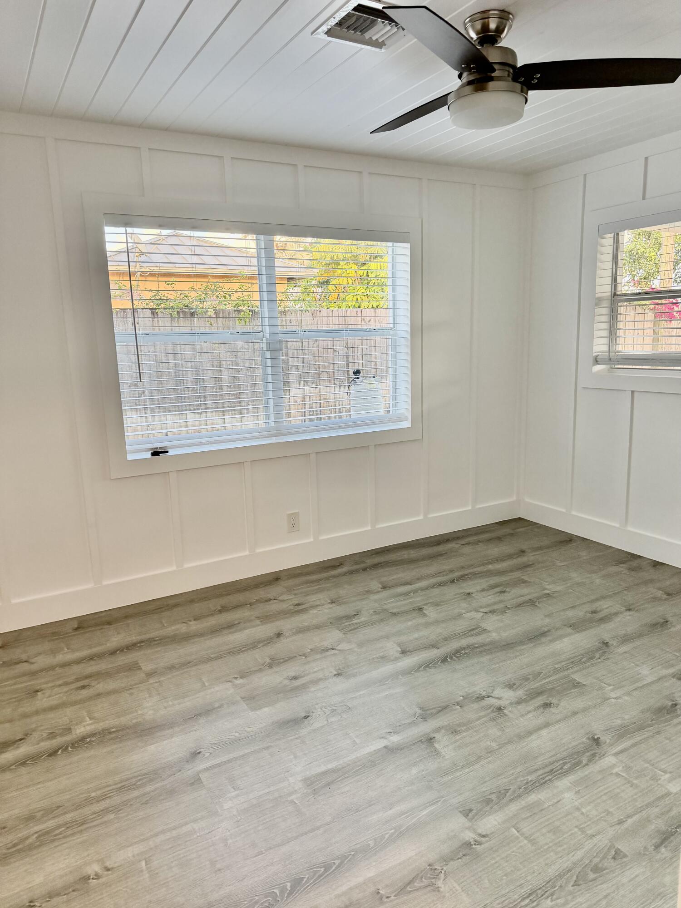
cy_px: 454
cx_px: 340
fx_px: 630
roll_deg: +2.3
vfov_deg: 71.6
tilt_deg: -11.5
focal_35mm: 24
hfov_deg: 56.8
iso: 200
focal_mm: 6.76
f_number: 1.78
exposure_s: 1/157
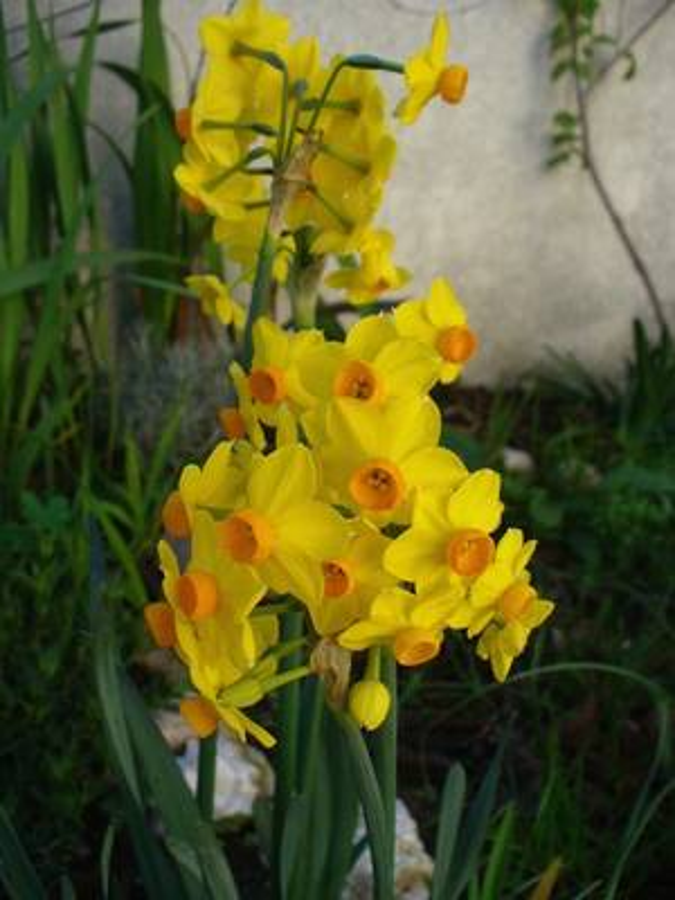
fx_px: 962
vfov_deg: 50.1
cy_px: 450
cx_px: 338
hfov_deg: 38.7
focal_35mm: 37
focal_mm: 6.1
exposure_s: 1/320
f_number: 2.8
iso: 80
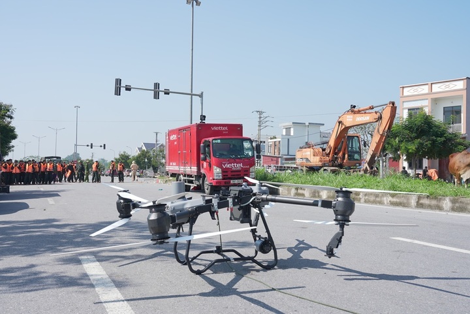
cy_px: 157
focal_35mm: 38
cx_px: 235
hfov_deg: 50.7
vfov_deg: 35.1
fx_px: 496
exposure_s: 1/250
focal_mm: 38
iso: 200
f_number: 9
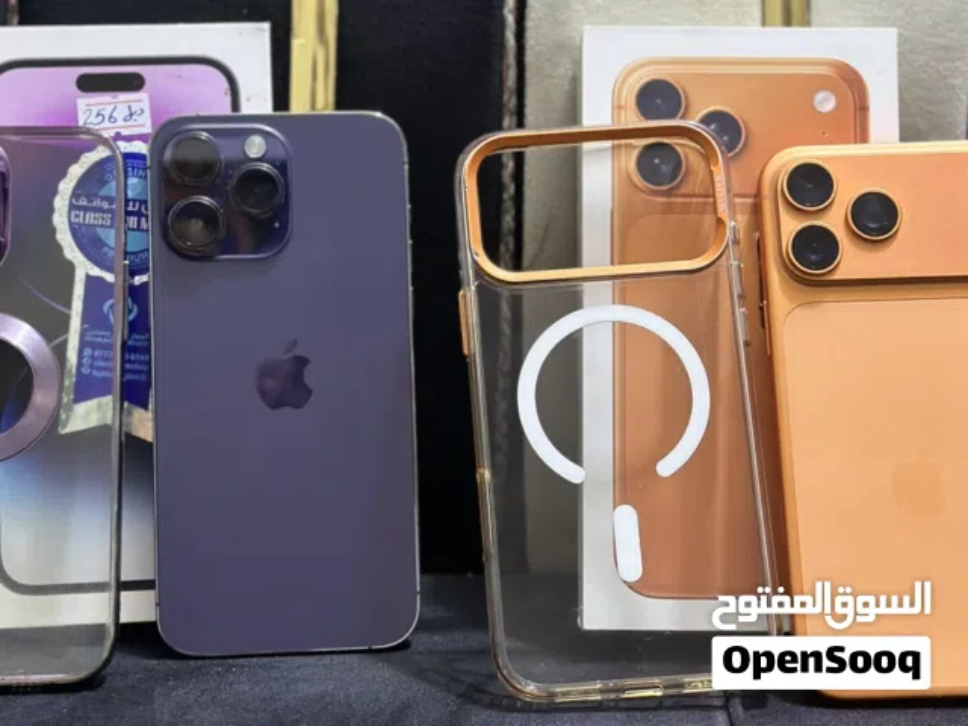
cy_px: 363
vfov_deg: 30.3
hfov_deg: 39.7
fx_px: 1342
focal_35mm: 48
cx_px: 484
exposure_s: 1/50
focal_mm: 6.86
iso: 320
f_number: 1.78
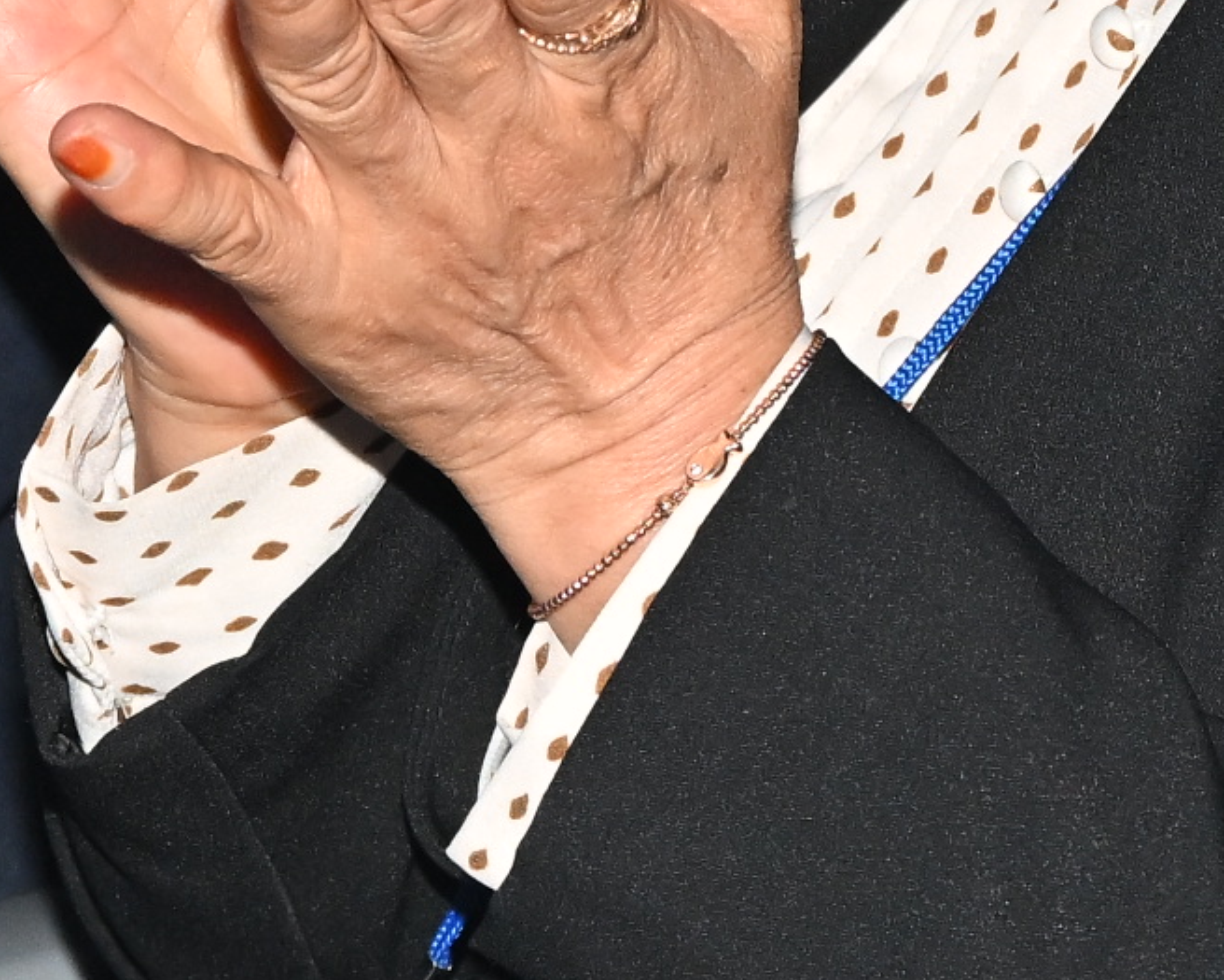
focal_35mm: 437
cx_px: 842
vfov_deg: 3.5
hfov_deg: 4.4
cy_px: -487
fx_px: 15833
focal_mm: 74
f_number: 6.3
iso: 1600
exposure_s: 1/250
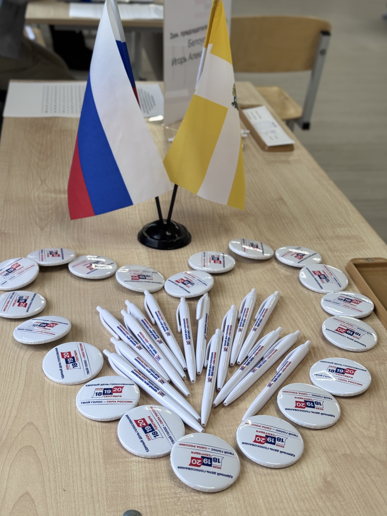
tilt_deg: -27.9
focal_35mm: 48
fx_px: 716
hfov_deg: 30.3
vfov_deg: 39.7
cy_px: 258
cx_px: 194
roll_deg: -2.8
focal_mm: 6.76
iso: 64
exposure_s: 1/180
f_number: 1.78
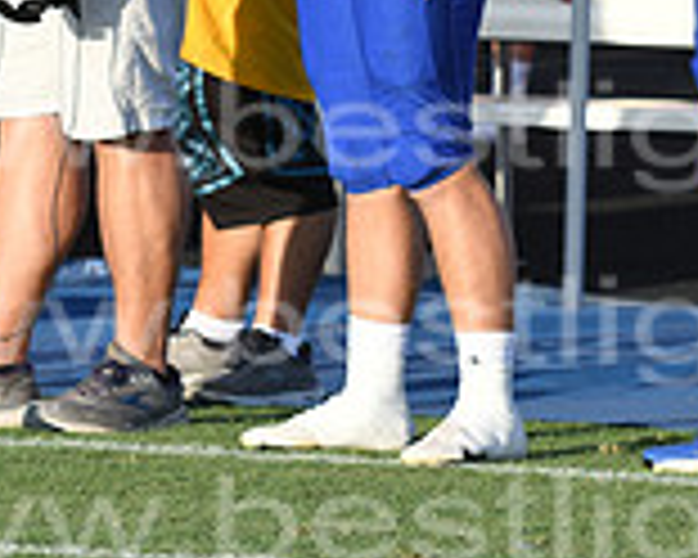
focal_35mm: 591
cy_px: -160
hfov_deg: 3.3
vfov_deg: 2.6
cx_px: 806
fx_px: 12209
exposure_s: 1/500
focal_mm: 112
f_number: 5.6
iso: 100
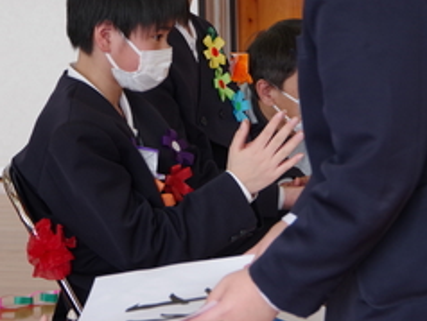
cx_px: 142
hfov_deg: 9.5
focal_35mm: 207
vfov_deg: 7.2
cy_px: 60
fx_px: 2556
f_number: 4.5
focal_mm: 53
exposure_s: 1/200
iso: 800
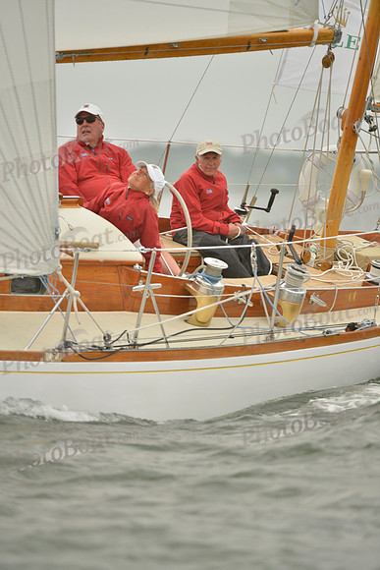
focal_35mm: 380
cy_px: 285
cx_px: 190
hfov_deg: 3.6
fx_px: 6013
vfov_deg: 5.4
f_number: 4
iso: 400
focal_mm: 380
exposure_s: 1/640
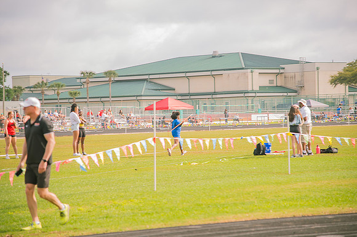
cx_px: 178
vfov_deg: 11.4
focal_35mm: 120
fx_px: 1189
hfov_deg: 17.1
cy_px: 118
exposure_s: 1/200
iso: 200
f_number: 4
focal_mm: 120
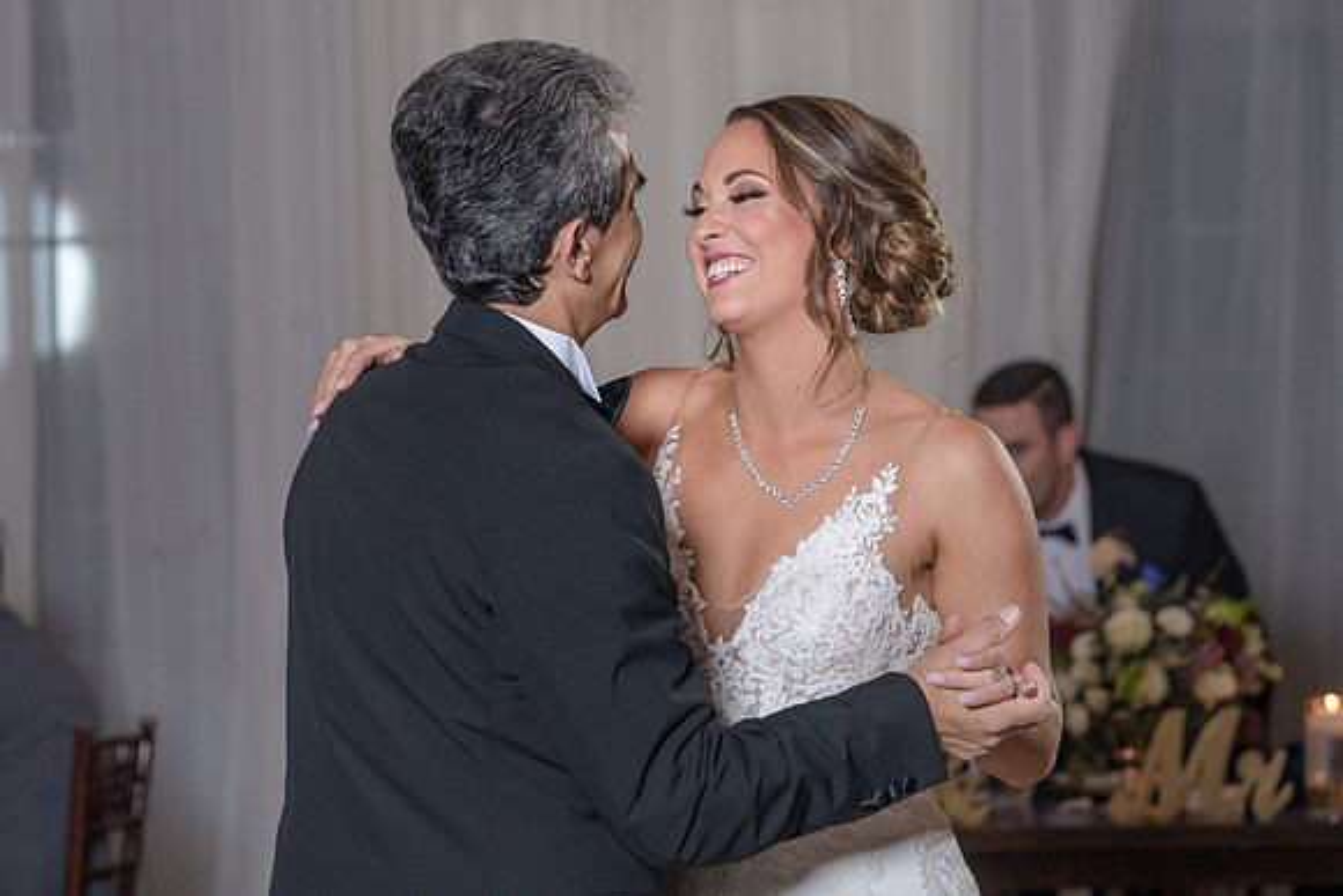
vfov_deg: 9.4
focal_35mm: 147
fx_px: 5478
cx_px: 608
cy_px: 382
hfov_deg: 14.0
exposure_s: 1/100
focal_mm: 126
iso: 2000
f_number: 5.6
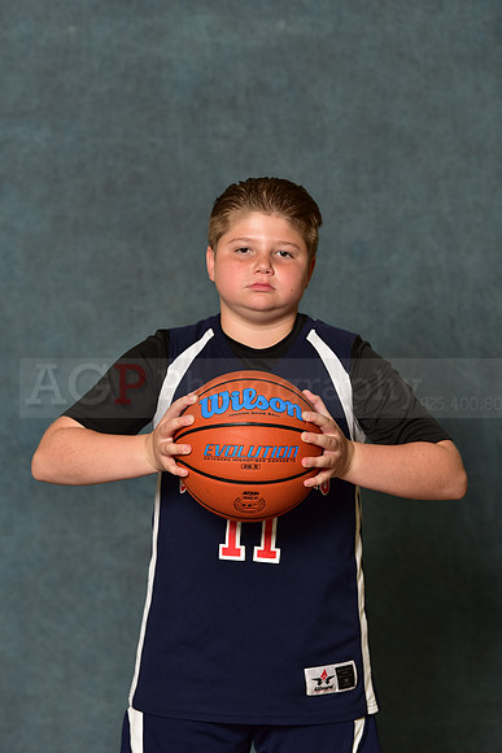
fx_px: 2425
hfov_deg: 11.8
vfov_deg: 17.6
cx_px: 251
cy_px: 376
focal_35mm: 116
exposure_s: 1/200
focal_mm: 116
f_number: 4.5
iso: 250
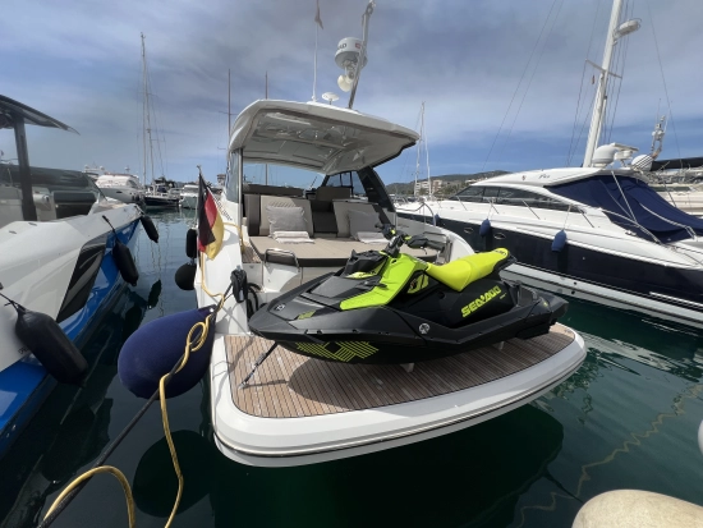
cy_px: 264
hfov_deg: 106.2
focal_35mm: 13
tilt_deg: -10.9
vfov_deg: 90.0
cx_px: 352
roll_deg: -3.6
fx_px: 264
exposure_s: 1/2370
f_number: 1.8
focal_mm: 1.57
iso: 32
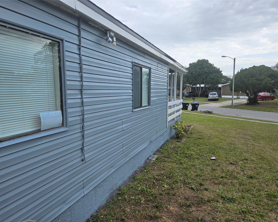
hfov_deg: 70.3
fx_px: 197
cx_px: 142
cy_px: 111
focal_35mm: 24
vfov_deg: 58.8
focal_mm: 5.4
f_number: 1.8
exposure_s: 1/1737
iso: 25
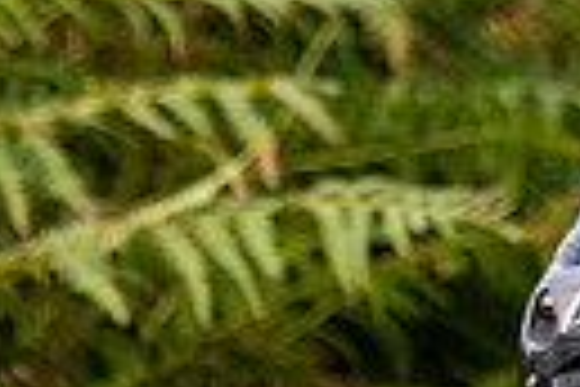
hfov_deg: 0.7
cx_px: 884
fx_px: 46590
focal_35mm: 2892
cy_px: -609
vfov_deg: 0.5
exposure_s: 1/640
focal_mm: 300
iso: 200
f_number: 5.6
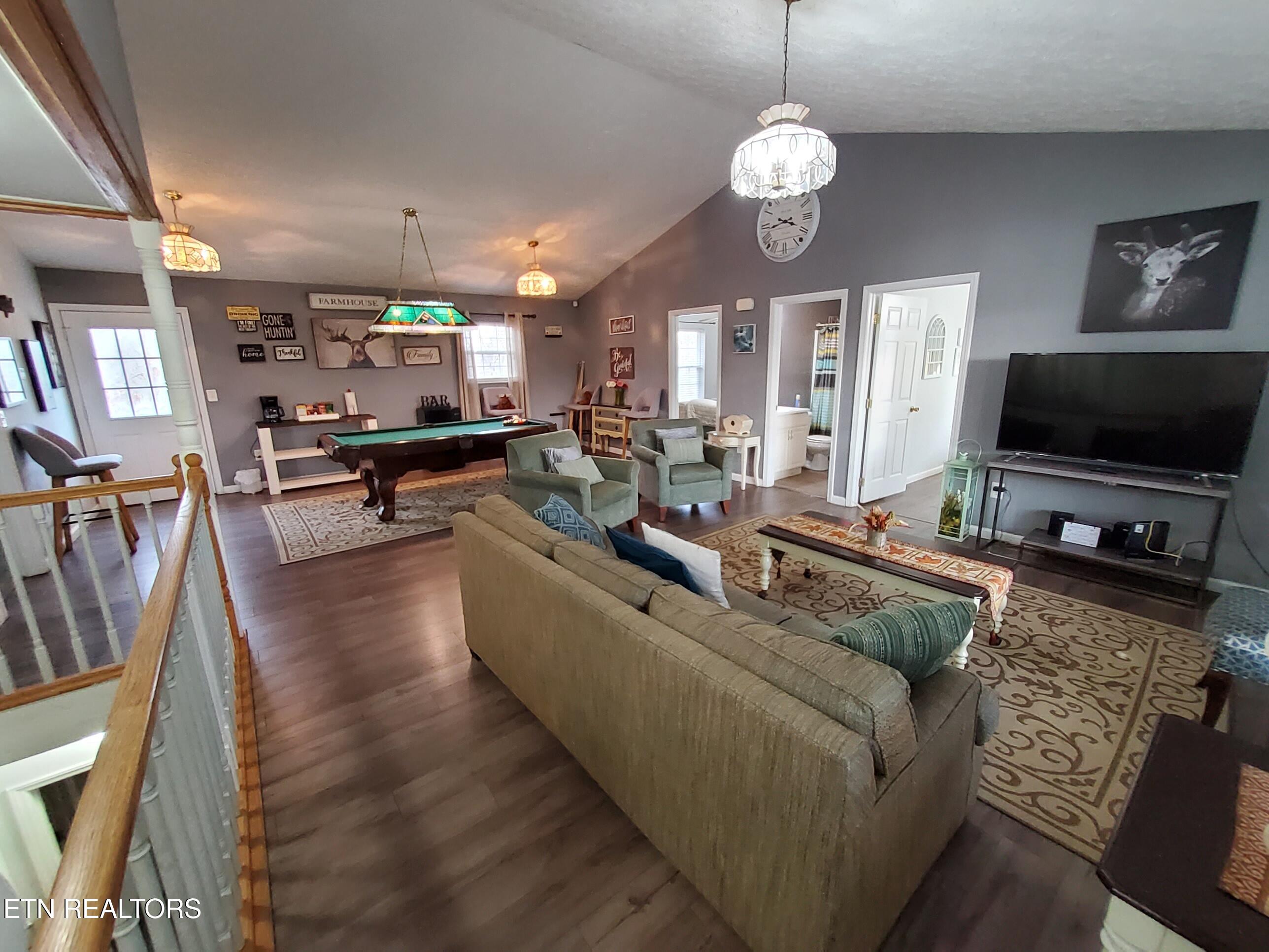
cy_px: 476
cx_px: 634
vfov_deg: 89.9
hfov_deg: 106.2
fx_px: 477
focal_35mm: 13
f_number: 2.2
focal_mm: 1.13
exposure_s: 1/30
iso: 400
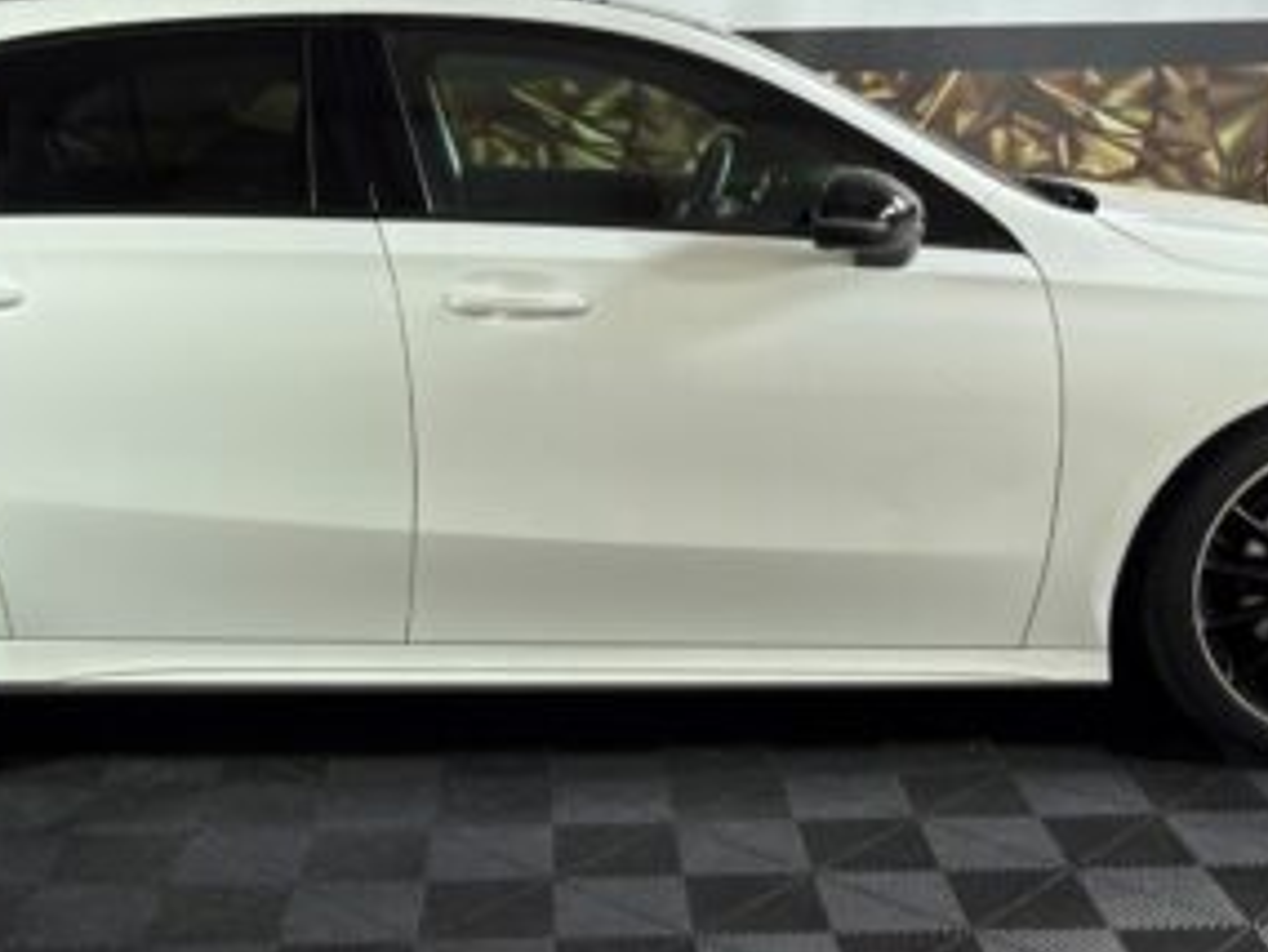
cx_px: 534
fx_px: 1832
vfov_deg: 28.9
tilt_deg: -7.6
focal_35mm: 50
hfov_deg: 38.1
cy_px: 291
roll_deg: +1.1
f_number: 2.2
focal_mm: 2.22
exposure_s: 1/25
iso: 50
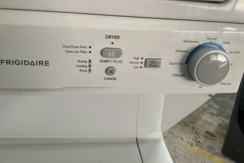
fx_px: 224
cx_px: 129
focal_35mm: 33
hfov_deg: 57.2
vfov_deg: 40.0
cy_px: 78
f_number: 1.8
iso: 50
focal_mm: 3
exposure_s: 1/60
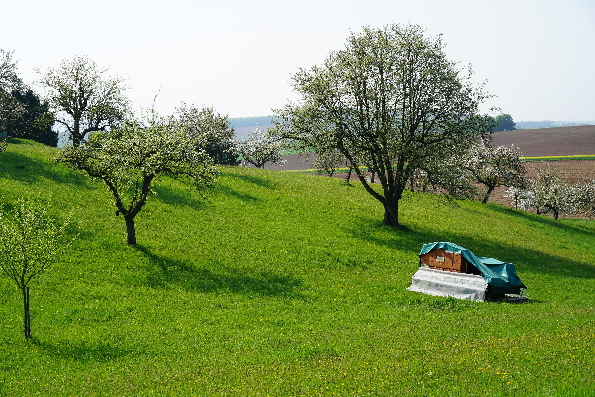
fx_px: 909
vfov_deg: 24.6
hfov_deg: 36.2
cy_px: 198
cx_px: 298
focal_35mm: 55
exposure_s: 1/160
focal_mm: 55
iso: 100
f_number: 10
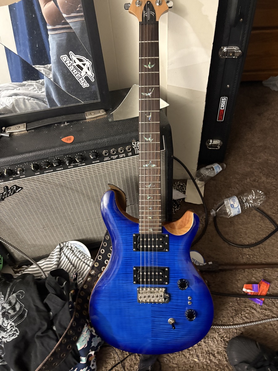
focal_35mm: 26
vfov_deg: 67.3
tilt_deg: -49.1
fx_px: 278
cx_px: 139
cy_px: 186
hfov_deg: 53.1
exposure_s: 1/30
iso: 800
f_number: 1.6
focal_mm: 5.96
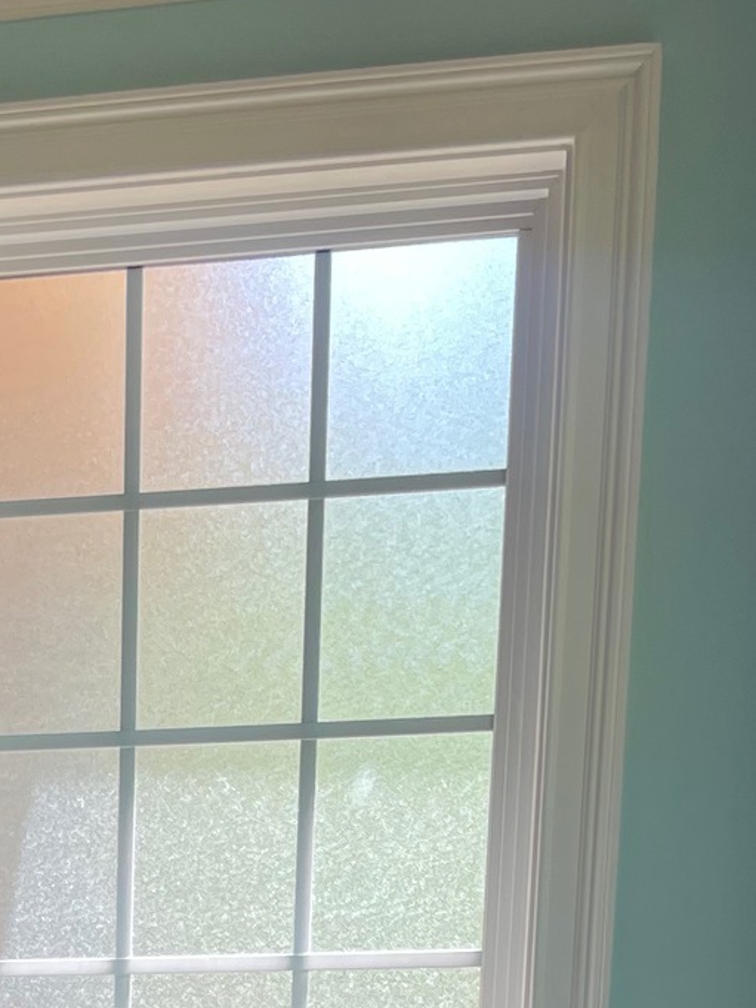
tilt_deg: -11.0
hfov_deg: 15.9
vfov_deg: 19.1
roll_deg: +1.4
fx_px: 2562
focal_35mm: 88
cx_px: -220
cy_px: 1566
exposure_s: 1/121
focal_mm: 4.2
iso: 50
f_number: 1.6
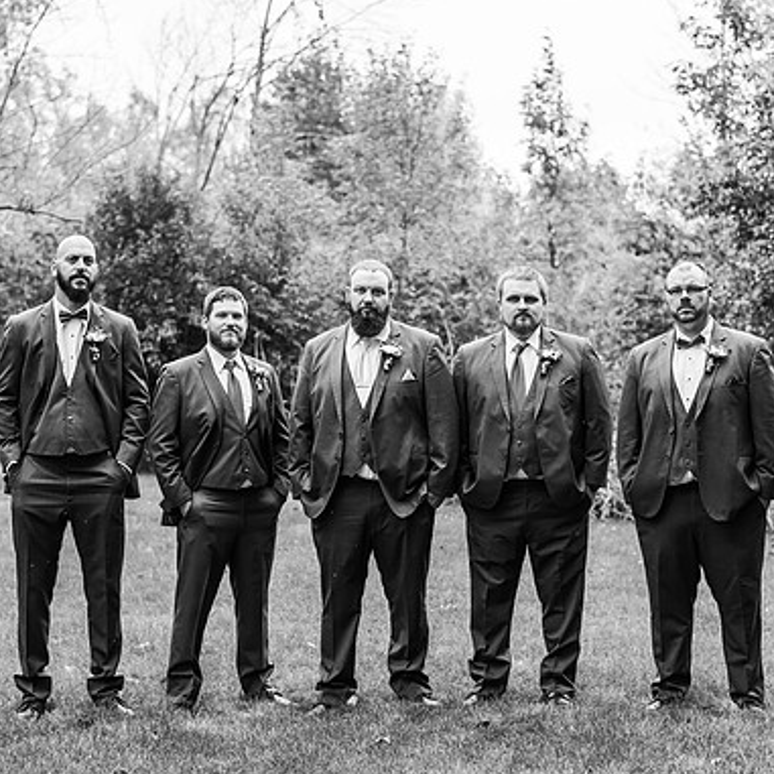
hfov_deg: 23.0
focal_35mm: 75
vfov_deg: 23.1
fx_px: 1897
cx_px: 337
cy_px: 384
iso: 500
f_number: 2.8
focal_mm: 58
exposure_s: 1/1000
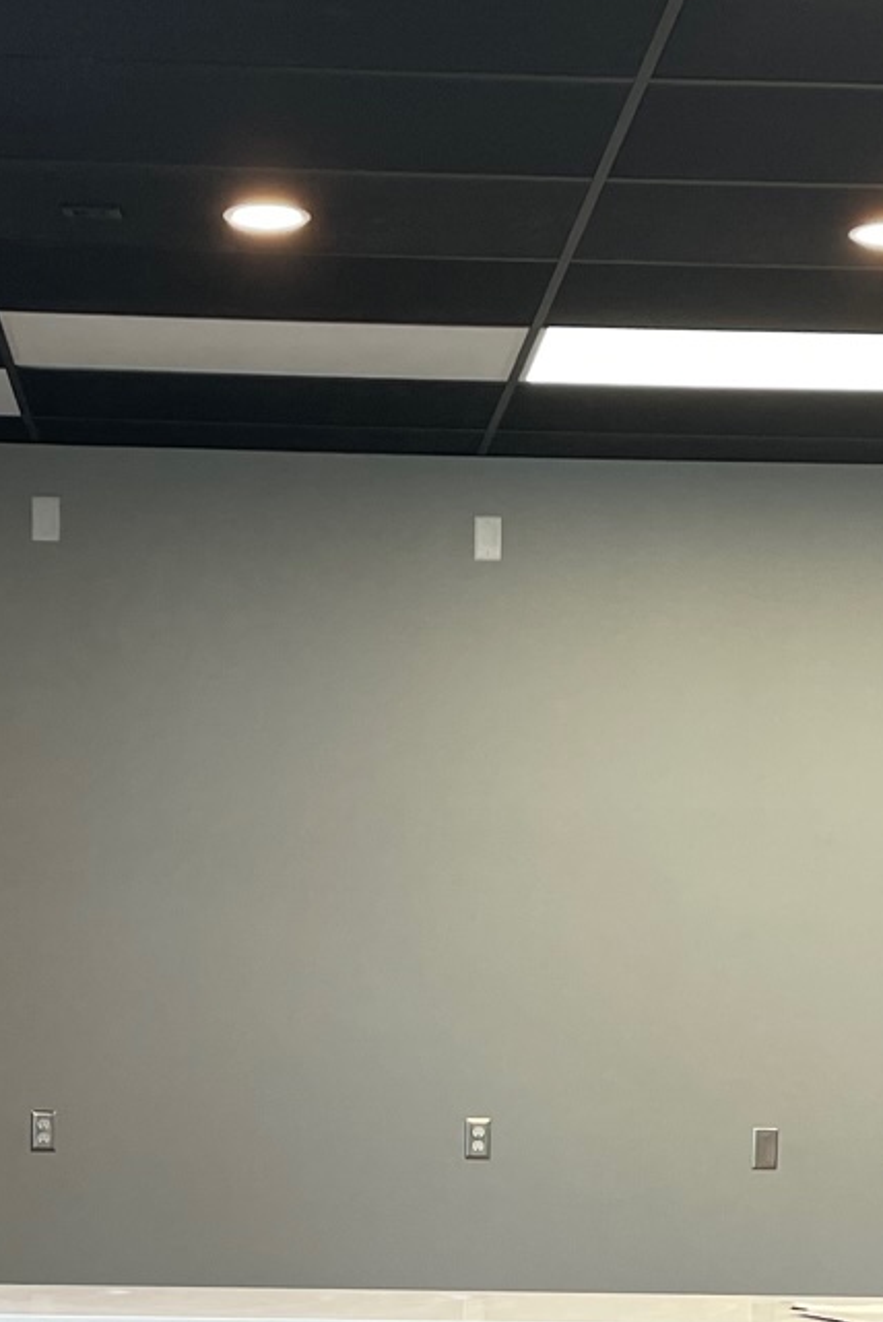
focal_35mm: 85
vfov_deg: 23.1
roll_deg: -0.9
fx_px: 3124
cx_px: 353
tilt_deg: -4.6
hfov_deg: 16.1
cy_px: 1262
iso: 50
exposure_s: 1/120
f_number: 1.6
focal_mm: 4.2
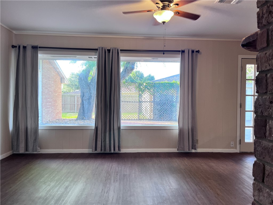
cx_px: 136
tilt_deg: -1.0
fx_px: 205
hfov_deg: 67.3
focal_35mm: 26
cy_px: 102
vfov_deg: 53.1
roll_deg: -0.3
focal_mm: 5.1
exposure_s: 1/120
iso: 100
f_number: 1.6
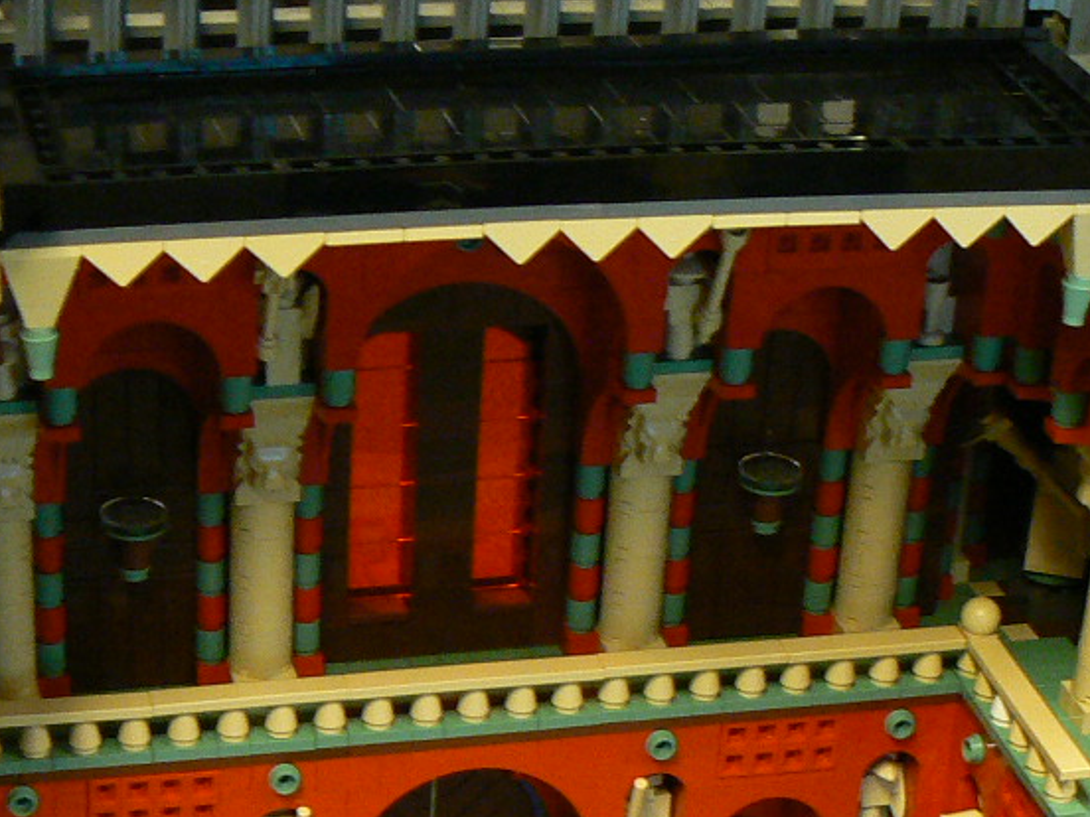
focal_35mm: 95
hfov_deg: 20.7
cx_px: 545
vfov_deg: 15.3
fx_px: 2991
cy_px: 789
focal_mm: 6
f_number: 2.8
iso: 200
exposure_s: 1/13
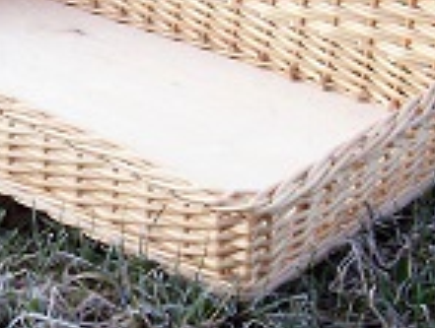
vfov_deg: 12.1
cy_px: 109
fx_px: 1549
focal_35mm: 123
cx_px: 123
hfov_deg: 15.9
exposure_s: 1/132
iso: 80
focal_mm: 5.6
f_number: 2.7
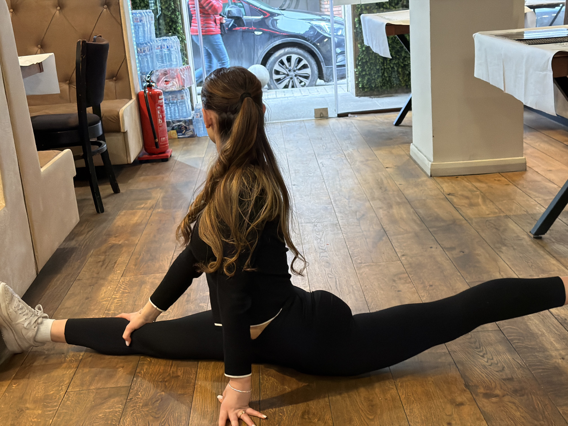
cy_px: 213
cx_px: 284
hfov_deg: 39.7
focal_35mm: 48
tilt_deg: -13.8
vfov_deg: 30.3
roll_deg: +3.9
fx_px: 788
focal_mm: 6.76
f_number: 1.78
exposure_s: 1/101
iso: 800
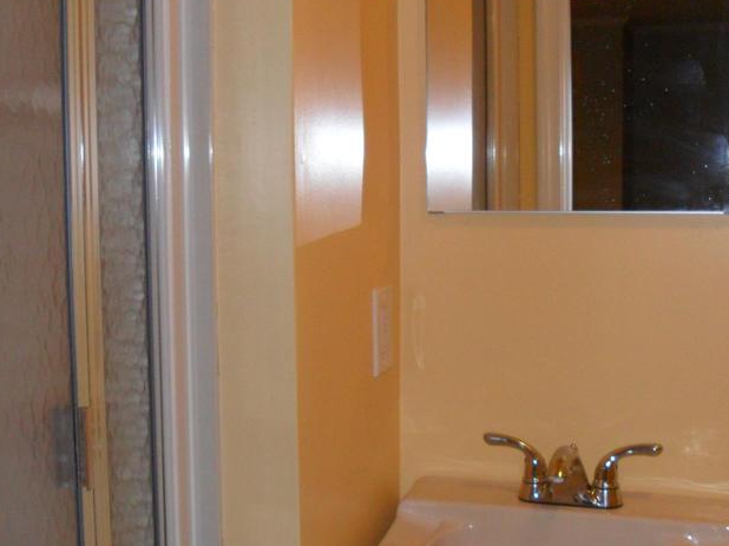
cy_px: 324
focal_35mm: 58
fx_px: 1221
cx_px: 331
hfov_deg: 33.2
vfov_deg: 25.2
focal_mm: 6.3
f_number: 3
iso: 200
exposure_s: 1/45
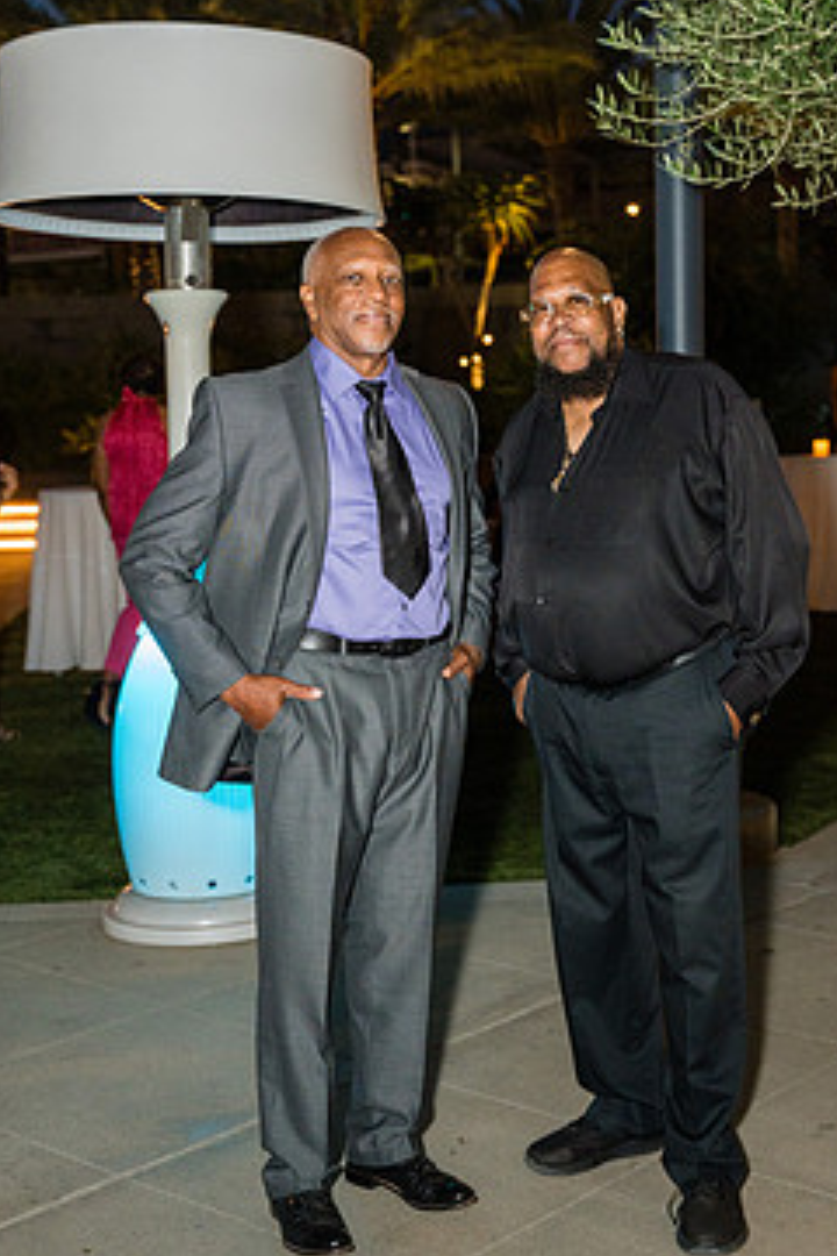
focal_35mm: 54
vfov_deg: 36.9
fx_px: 1883
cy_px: 593
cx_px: 432
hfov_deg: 25.1
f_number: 2.8
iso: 2500
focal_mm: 43.2
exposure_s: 1/125
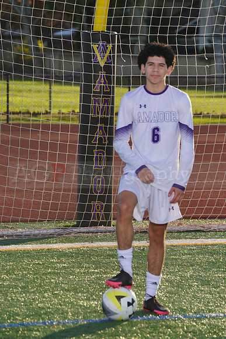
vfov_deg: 9.1
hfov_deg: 6.1
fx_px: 2127
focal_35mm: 226
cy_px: 170
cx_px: 113
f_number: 9
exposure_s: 1/200
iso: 100
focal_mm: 226
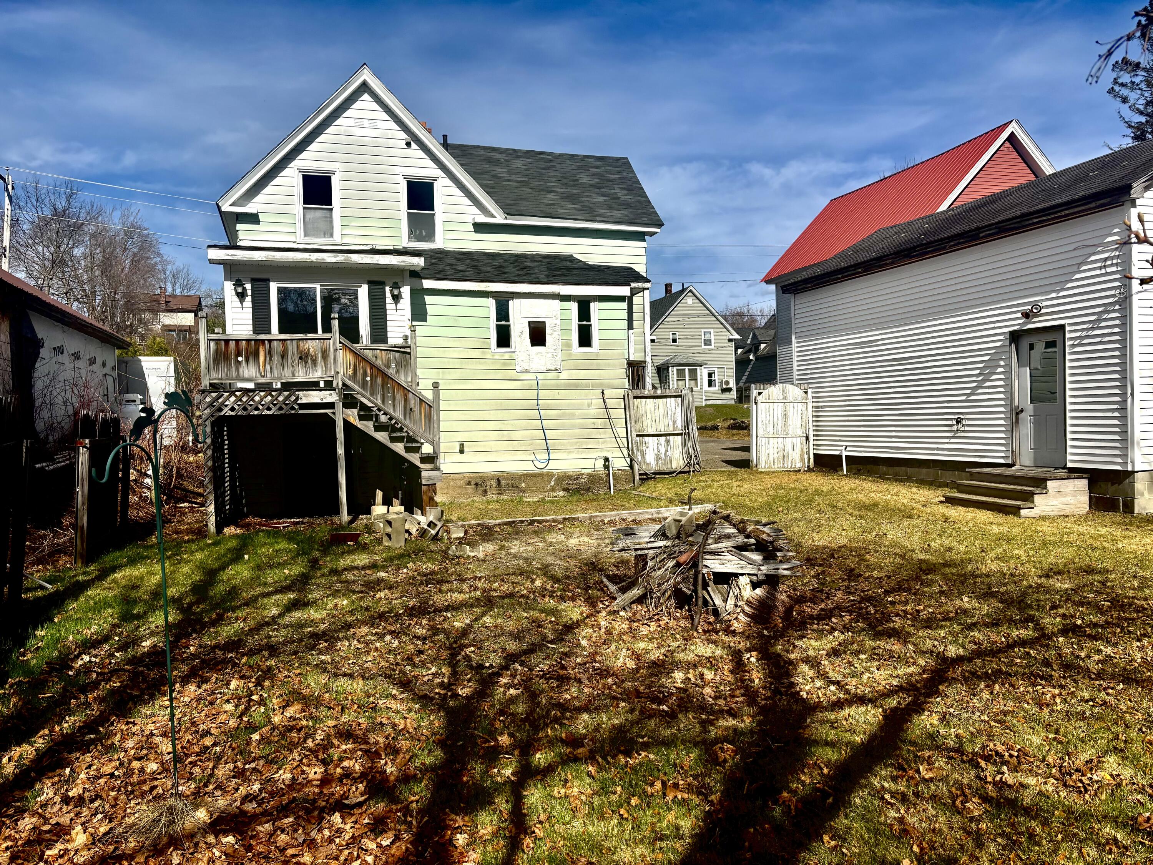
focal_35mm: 26
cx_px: 576
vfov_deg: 53.1
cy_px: 432
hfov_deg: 67.3
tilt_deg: -0.2
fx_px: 866
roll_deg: +2.6
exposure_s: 1/5952
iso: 50
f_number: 1.6
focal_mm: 5.96
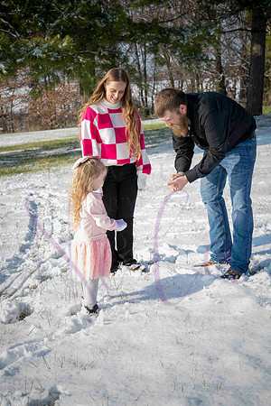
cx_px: 136
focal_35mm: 70
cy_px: 203
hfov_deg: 19.5
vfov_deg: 28.8
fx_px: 790
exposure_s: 1/800
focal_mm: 70
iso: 800
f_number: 9
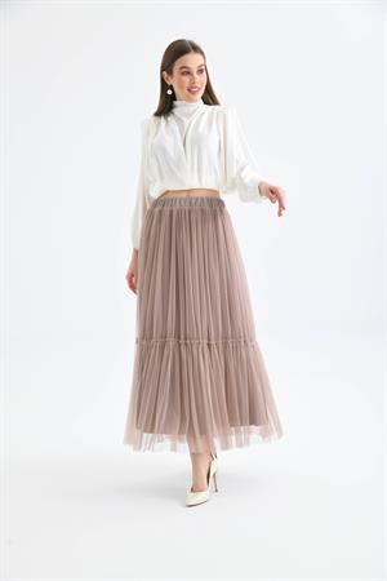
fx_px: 838
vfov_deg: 38.2
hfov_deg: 26.0
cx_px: 194
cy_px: 290
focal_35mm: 52
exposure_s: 1/125
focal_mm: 52
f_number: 7.1
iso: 250
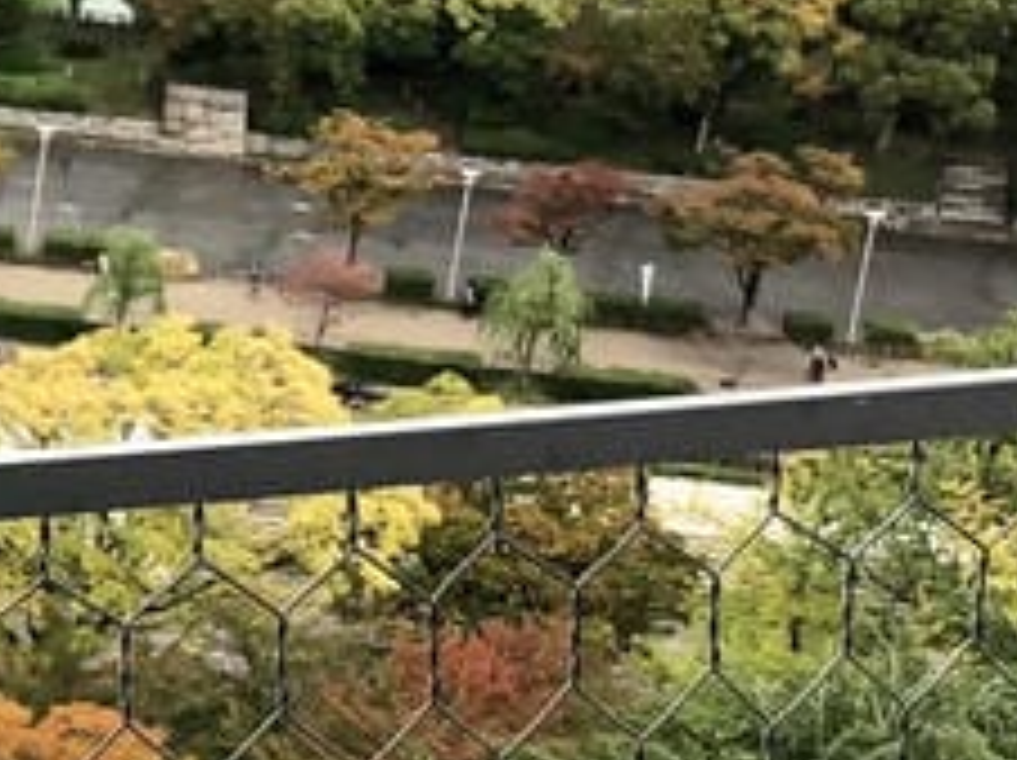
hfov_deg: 11.5
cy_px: 450
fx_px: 4520
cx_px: -1044
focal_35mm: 154
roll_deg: -2.5
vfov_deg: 9.6
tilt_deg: -21.3
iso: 20
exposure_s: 1/230
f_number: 1.8
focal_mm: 3.99
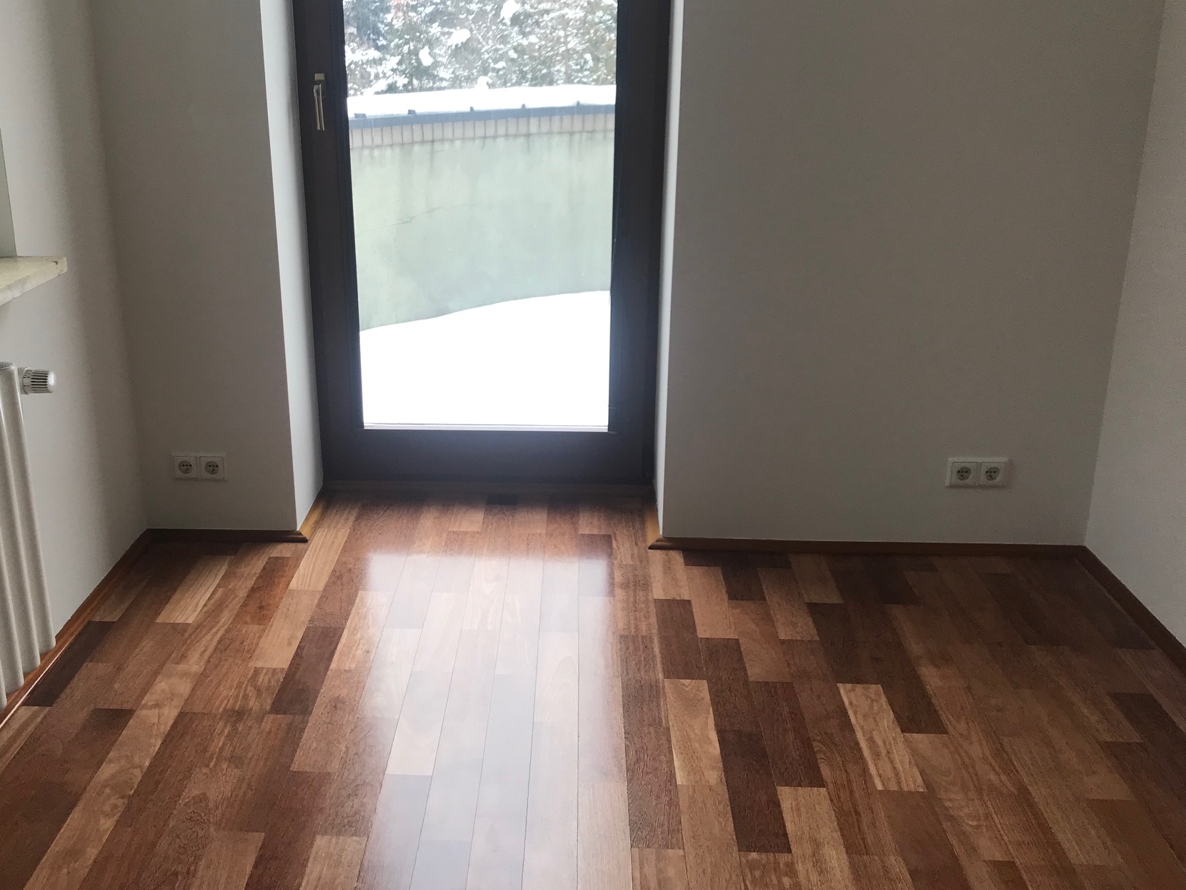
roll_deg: +0.7
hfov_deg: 53.7
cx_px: 499
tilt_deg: -14.4
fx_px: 1165
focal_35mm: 34
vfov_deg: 41.7
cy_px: 392
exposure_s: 1/100
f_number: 1.8
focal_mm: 3.99
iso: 25
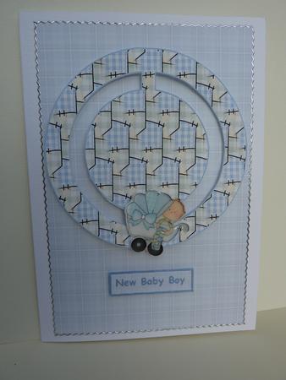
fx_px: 275
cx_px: 143
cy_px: 190
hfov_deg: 54.9
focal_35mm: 25
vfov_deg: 69.4
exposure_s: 1/320
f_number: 4
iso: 80
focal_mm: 4.1
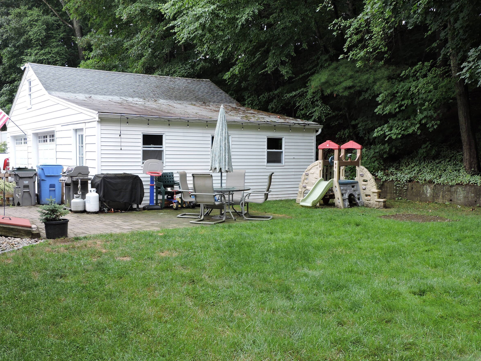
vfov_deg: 36.8
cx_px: 213
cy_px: 205
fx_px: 542
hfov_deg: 47.8
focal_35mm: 39
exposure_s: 1/125
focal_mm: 5.4
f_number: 3.1
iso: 100
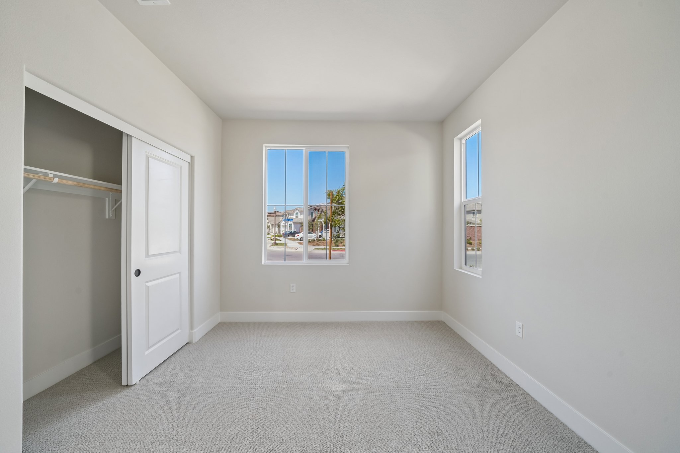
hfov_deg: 112.6
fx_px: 227
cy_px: 226
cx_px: 340
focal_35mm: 12
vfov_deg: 90.0
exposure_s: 1/30
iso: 125
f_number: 8
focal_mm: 12
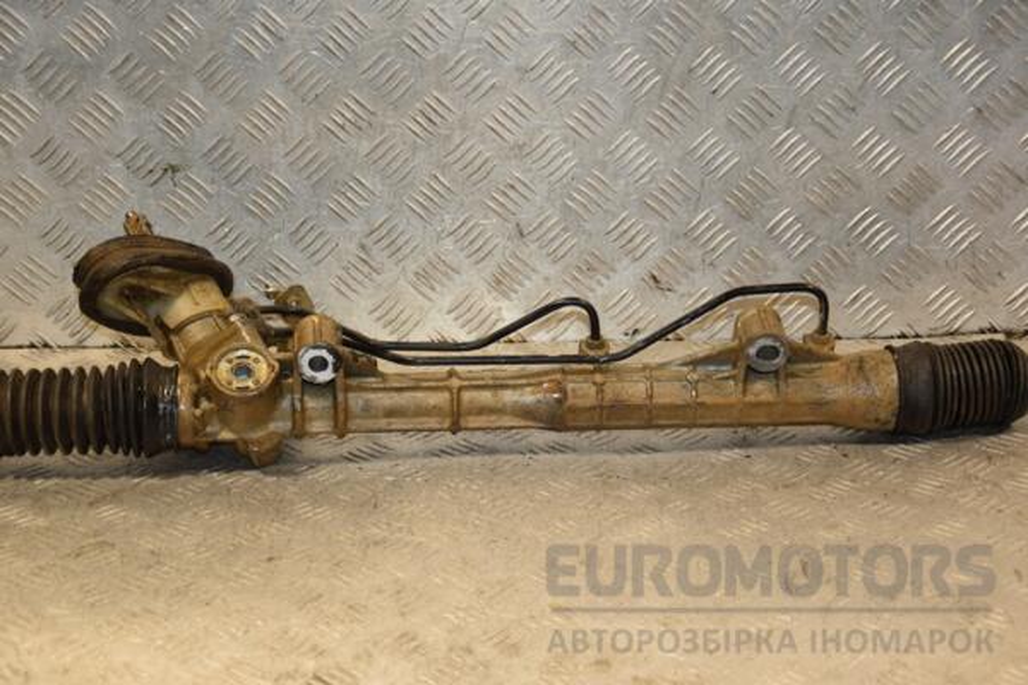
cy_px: 342
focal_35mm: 78
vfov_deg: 17.5
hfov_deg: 26.0
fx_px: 2227
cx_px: 514
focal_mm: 52
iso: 800
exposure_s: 1/160
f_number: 5
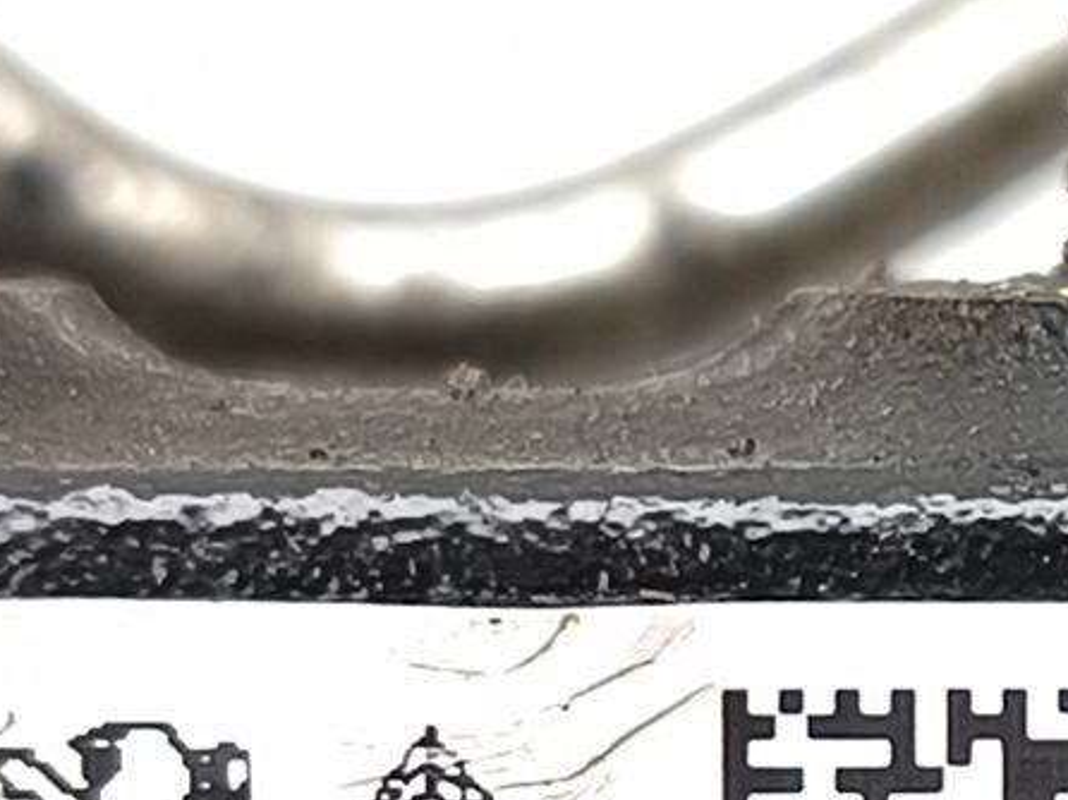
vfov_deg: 6.7
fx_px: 6815
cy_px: 877
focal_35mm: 221
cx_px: 1401
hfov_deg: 8.8
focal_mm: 6.06
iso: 125
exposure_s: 1/50
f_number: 1.7
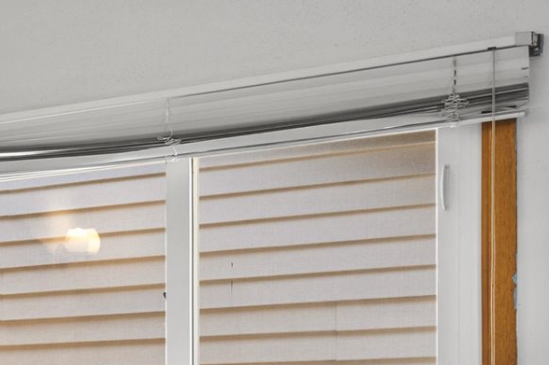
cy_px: 443
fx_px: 1357
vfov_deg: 14.8
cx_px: -118
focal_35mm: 89
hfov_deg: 21.2
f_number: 8
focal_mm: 17
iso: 320
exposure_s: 1/4
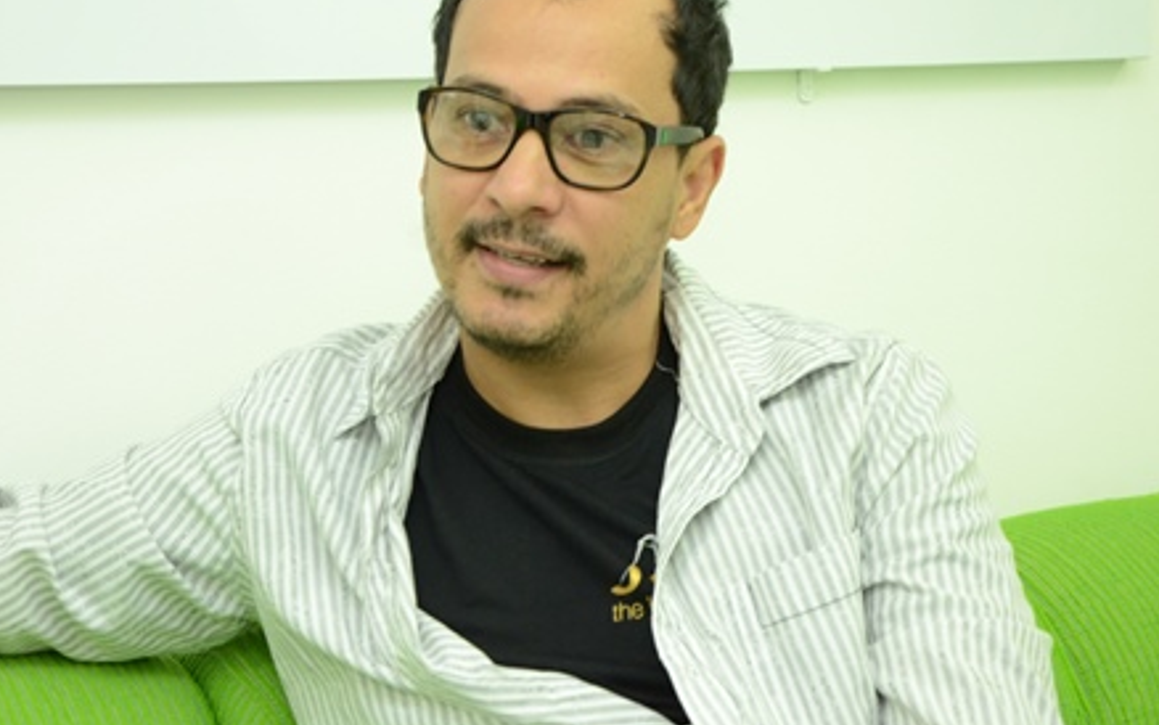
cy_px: 298
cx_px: 513
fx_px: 3191
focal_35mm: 101
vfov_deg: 13.0
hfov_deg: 20.6
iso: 2500
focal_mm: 58
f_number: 5
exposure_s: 1/60
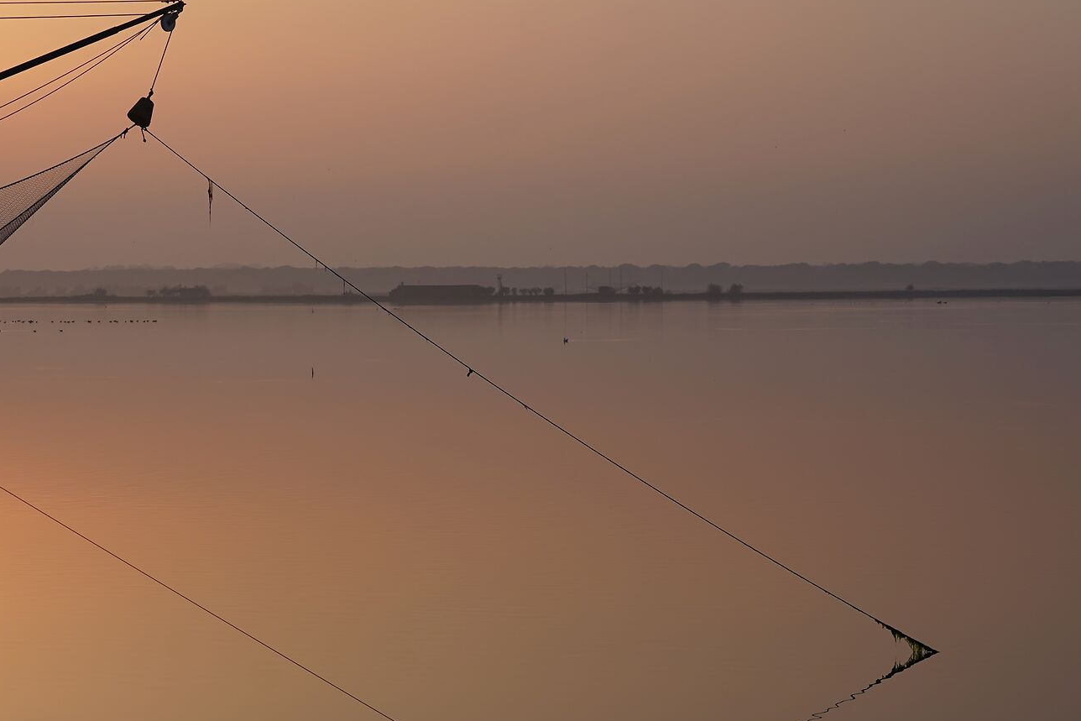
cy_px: 477
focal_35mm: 95
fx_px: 2853
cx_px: 279
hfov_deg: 21.3
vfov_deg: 14.4
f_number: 5.6
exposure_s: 1/320
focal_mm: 51
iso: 100
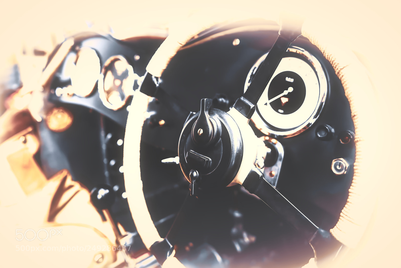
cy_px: 134
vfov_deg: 37.9
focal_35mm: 35
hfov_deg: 54.4
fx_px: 390
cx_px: 200
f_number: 2.8
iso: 1250
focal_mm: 35
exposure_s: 1/40
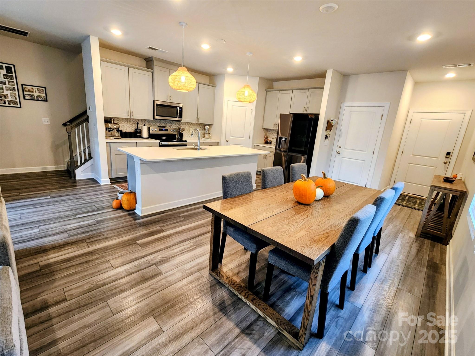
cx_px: 238
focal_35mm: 13
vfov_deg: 89.9
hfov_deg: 106.2
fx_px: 178
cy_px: 178
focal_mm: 2.2
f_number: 2.2
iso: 400
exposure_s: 1/60
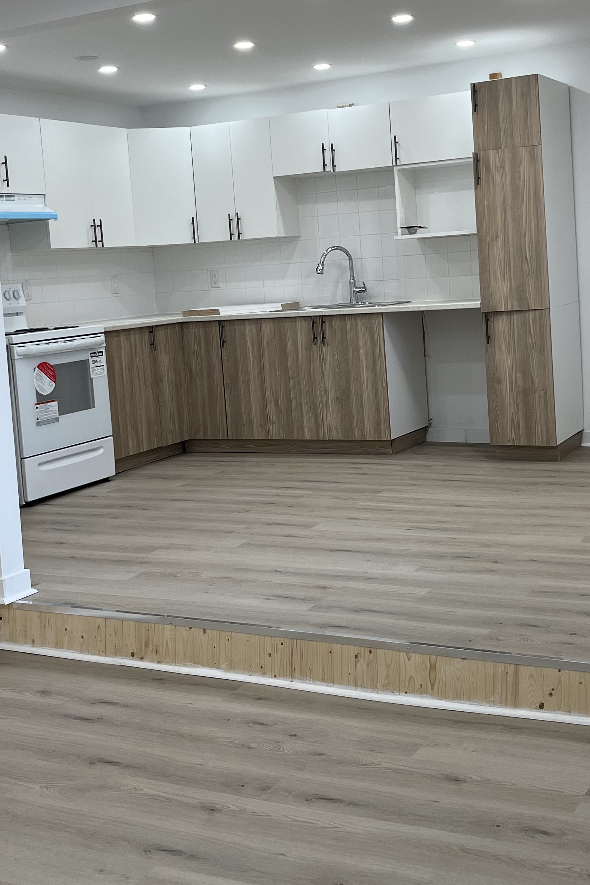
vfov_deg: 42.4
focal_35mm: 46
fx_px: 1131
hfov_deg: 29.2
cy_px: 336
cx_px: 327
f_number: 1.6
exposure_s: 1/153
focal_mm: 5.1
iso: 64
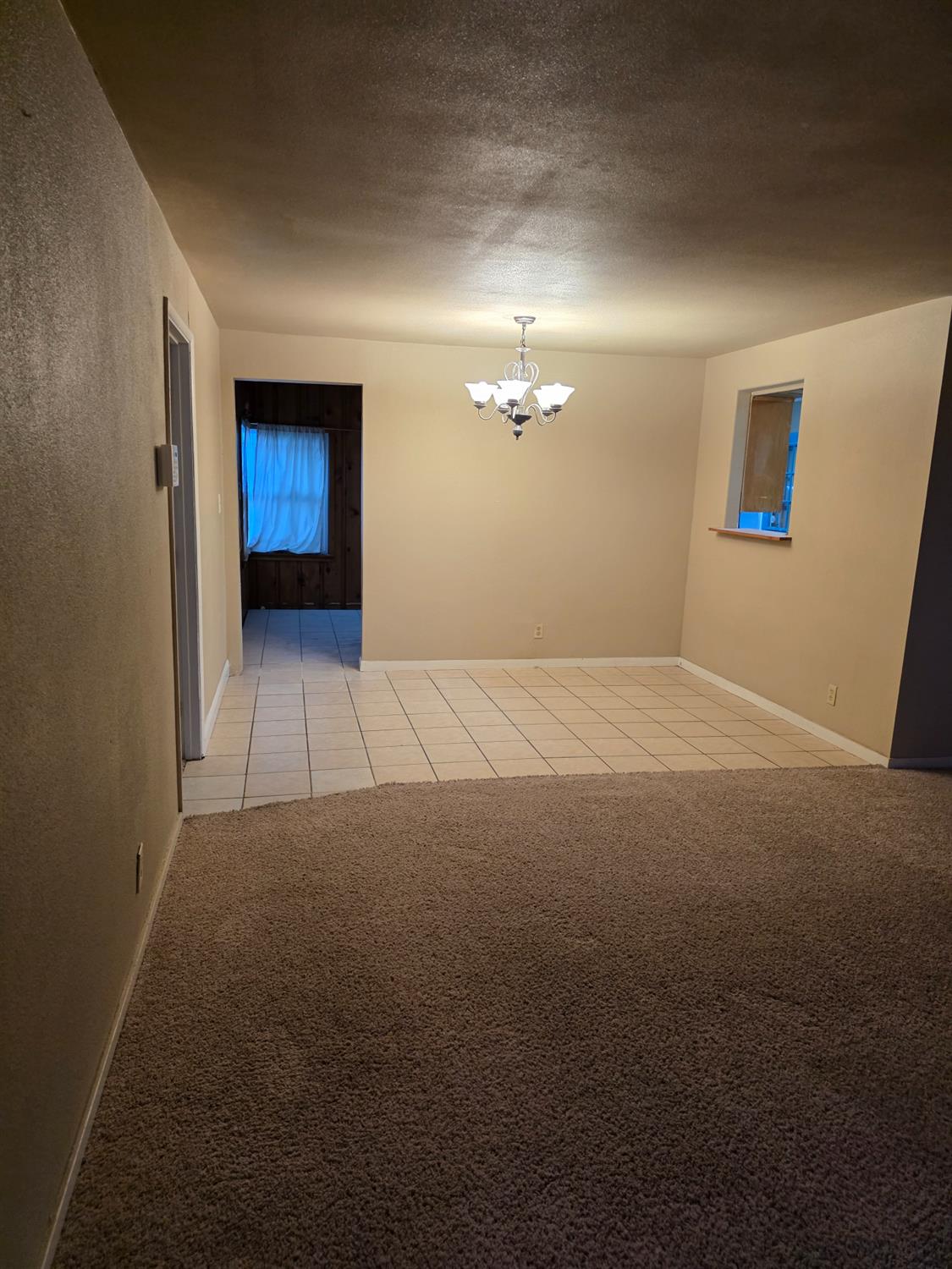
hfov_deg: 58.9
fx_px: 843
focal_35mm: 23
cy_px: 634
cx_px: 476
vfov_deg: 73.9
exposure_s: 1/120
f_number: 1.7
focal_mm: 6.3
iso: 500
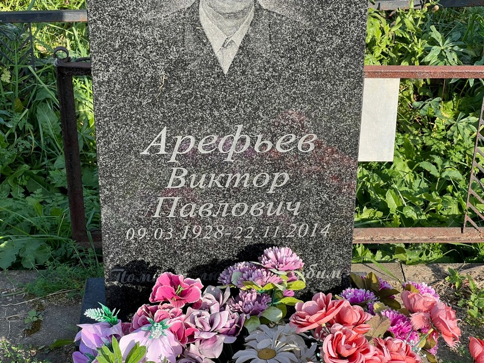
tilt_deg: -26.7
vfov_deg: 19.1
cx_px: 242
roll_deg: -0.6
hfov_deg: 25.3
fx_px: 1077
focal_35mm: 77
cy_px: 182
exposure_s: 1/321
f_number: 2.8
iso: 32
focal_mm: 9
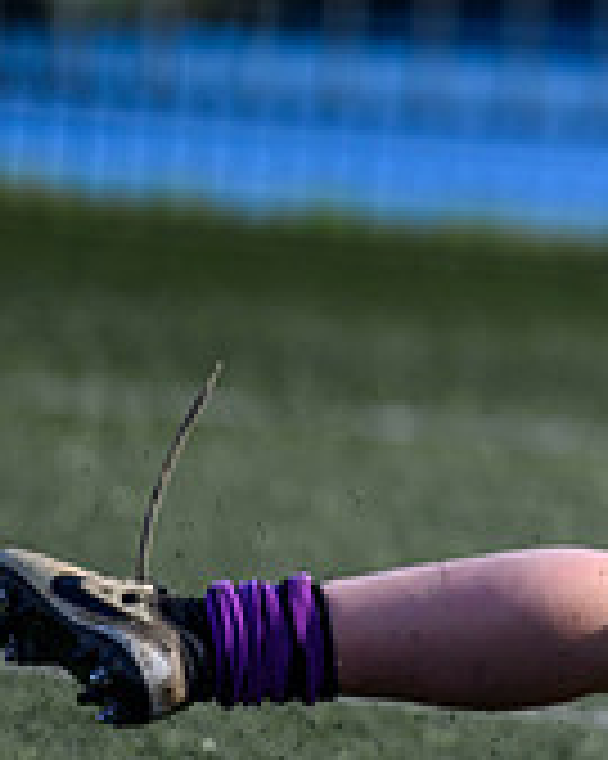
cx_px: 1589
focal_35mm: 1618
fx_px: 36427
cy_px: 36
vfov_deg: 1.2
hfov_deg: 1.0
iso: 200
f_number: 3.2
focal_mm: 400
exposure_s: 1/1250
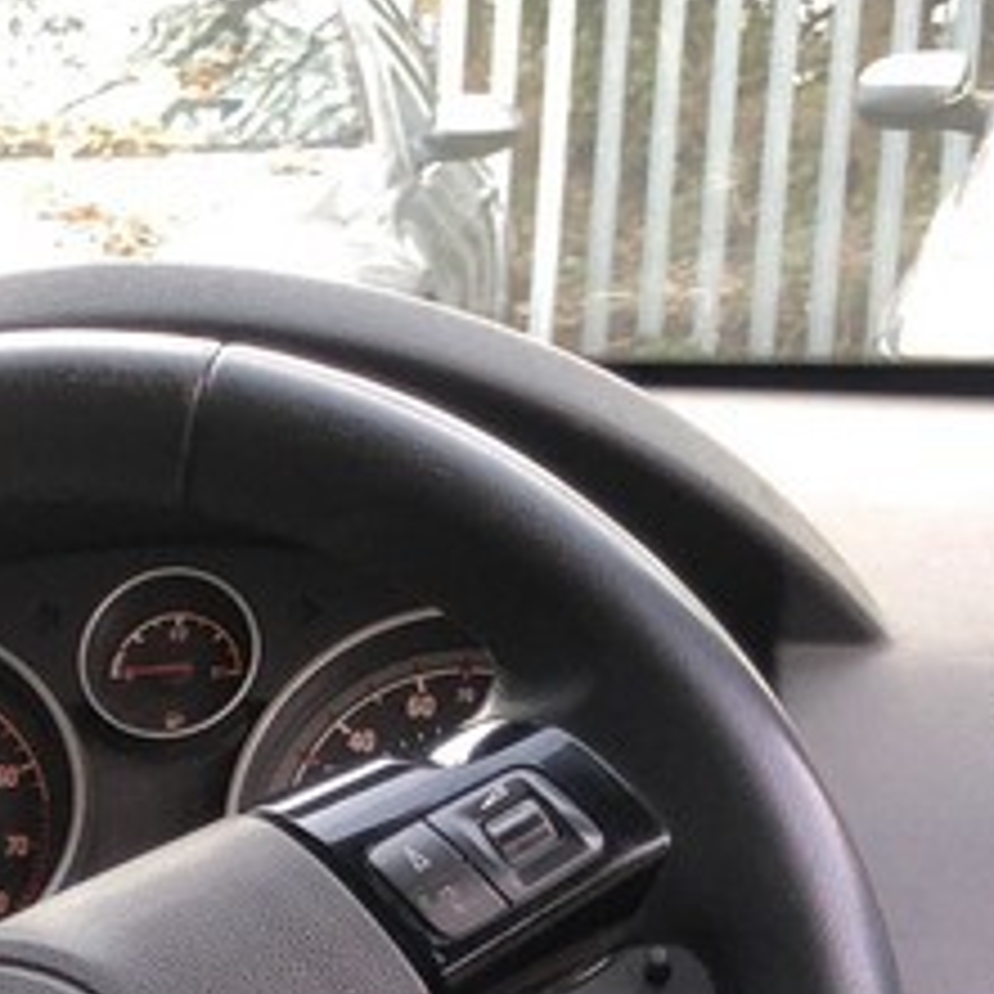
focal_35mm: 112
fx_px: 3639
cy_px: 1372
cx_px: -576
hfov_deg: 14.3
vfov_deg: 14.7
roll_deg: +5.0
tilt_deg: -20.9
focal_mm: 4
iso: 25
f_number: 1.8
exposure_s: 1/40
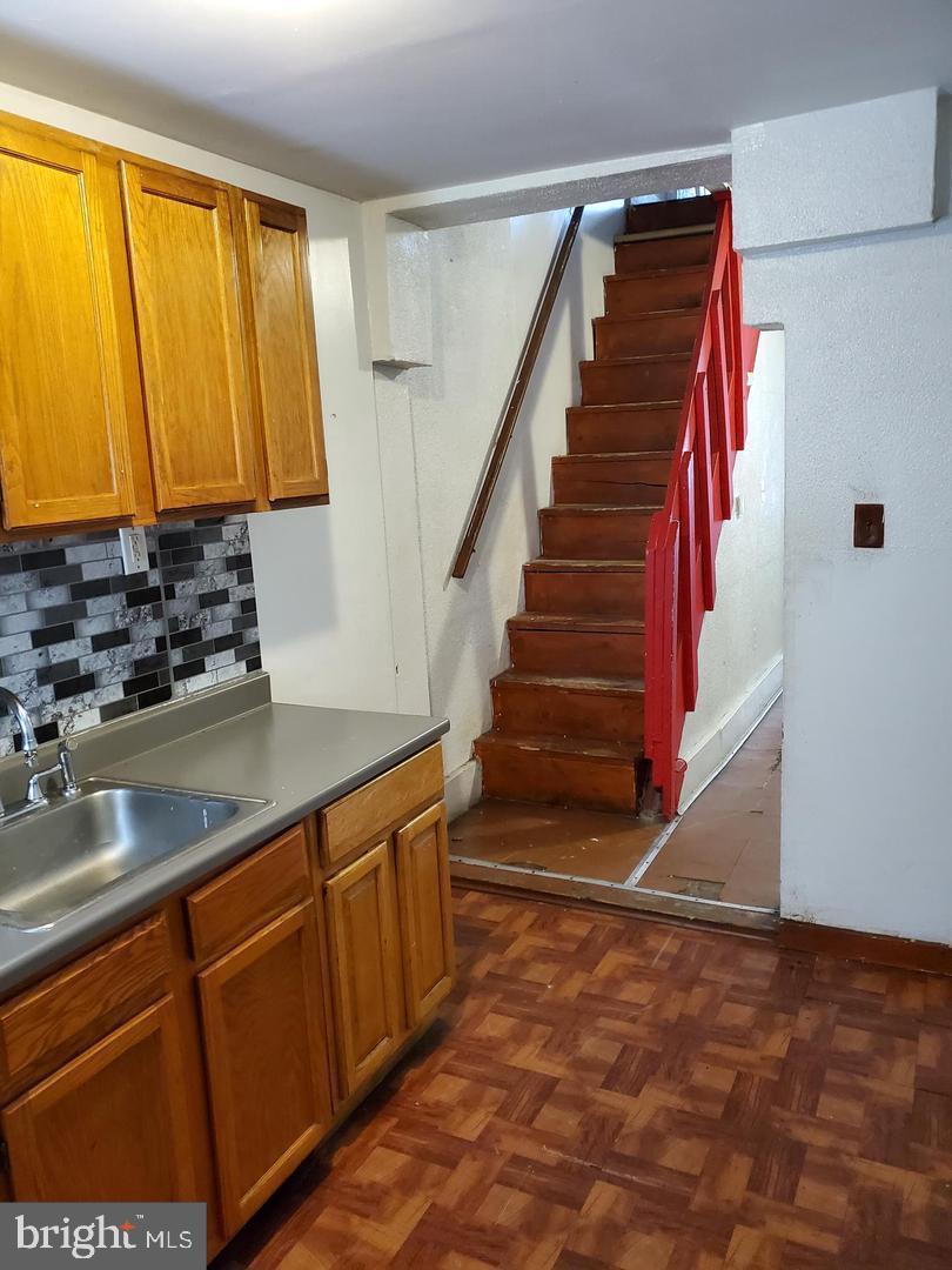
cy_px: 635
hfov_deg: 53.1
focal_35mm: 26
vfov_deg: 67.3
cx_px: 476
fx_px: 953
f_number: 1.5
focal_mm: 4.3
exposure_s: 1/39
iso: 500
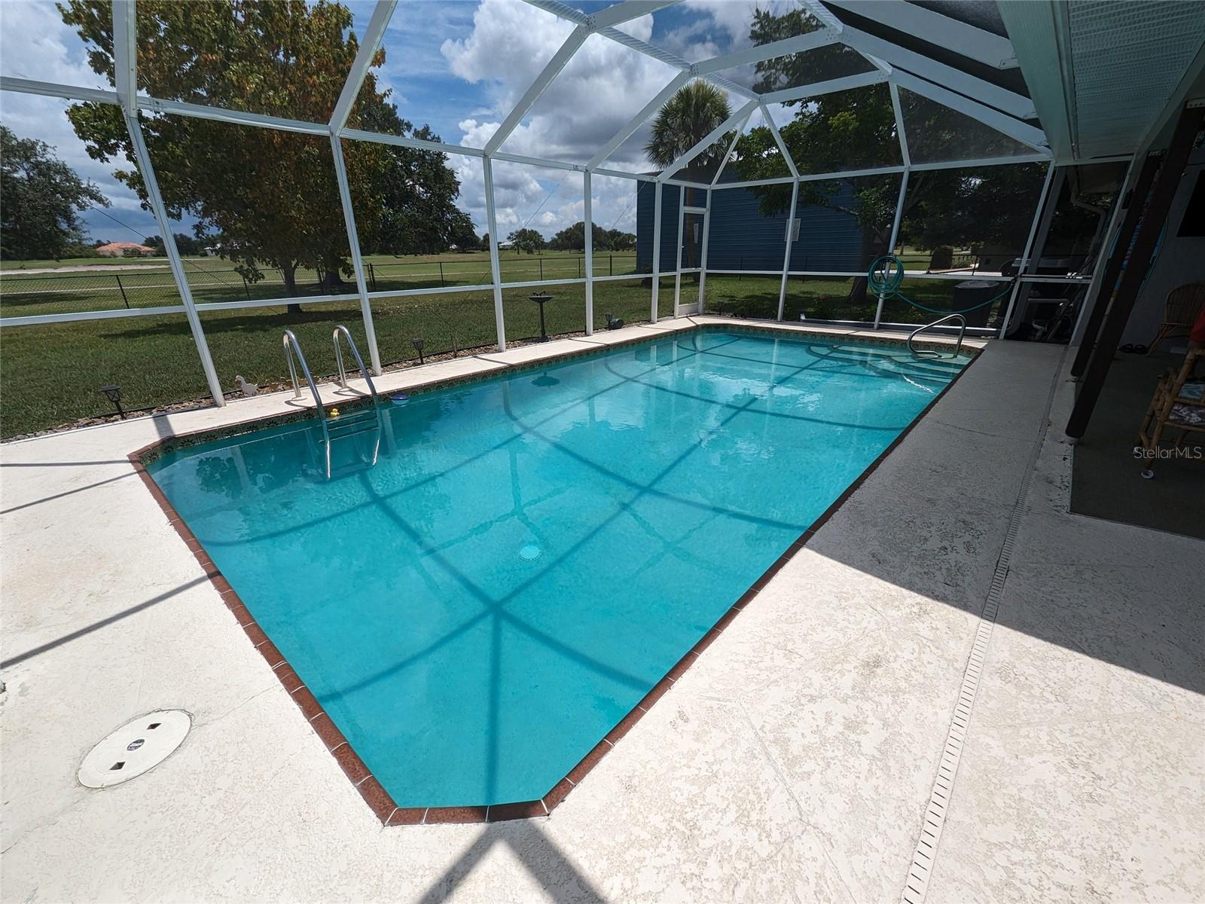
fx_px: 453
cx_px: 602
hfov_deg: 106.2
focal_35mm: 13
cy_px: 452
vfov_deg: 89.9
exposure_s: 1/1773
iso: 48
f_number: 2.2
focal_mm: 1.95
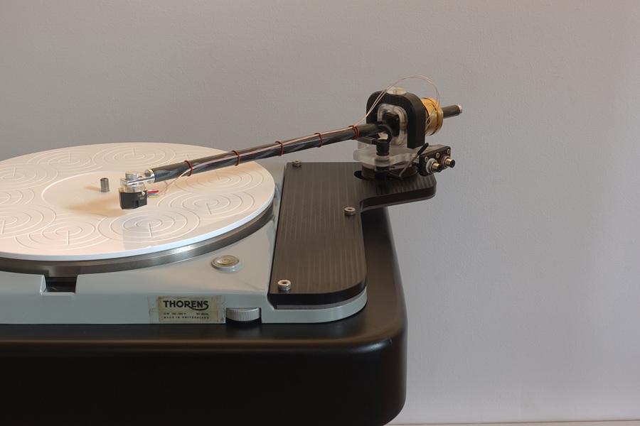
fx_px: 960
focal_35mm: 54
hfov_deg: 36.9
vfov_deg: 25.1
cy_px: 213
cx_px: 320
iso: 100
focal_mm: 19.86
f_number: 8
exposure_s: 1/13
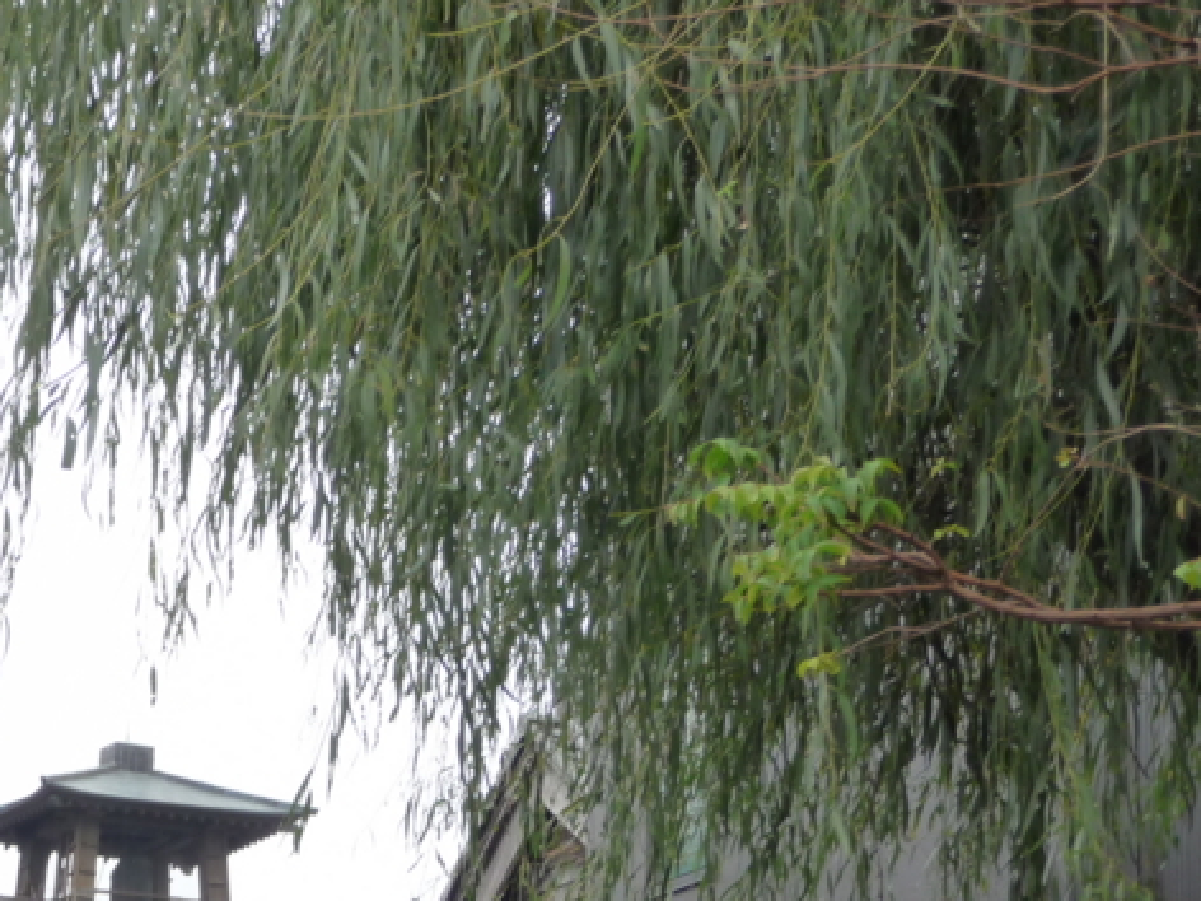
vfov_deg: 12.1
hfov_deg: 16.0
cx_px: 188
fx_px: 4233
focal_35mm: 122
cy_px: 761
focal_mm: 12.2
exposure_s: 1/100
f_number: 4.6
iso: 160
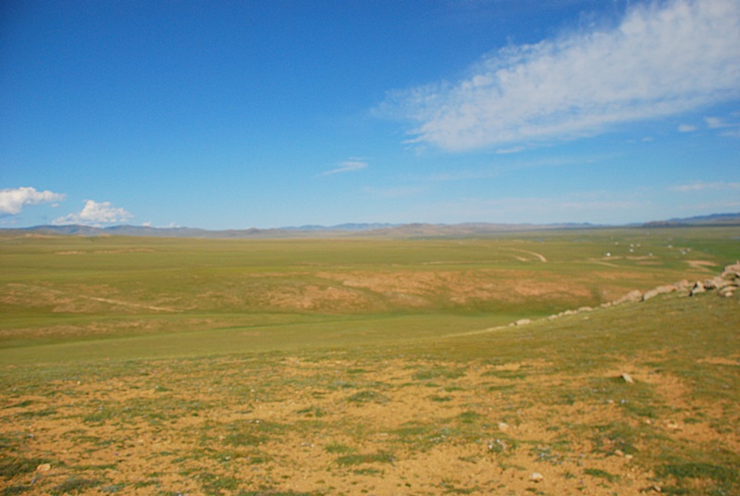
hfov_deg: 67.3
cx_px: 370
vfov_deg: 48.1
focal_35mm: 27
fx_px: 556
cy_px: 248
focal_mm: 18
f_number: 5.6
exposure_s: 1/2500
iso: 400
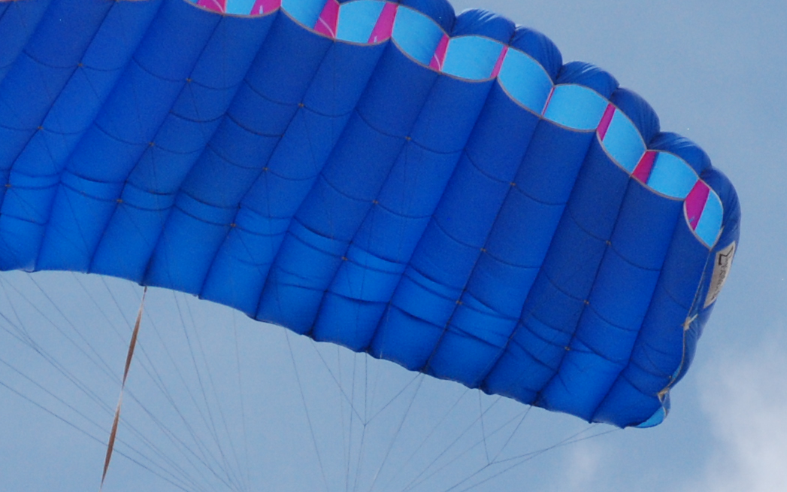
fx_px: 13596
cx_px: 456
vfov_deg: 2.1
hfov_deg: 3.3
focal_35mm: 634
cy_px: 709
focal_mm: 112
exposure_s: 1/800
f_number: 7.1
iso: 400
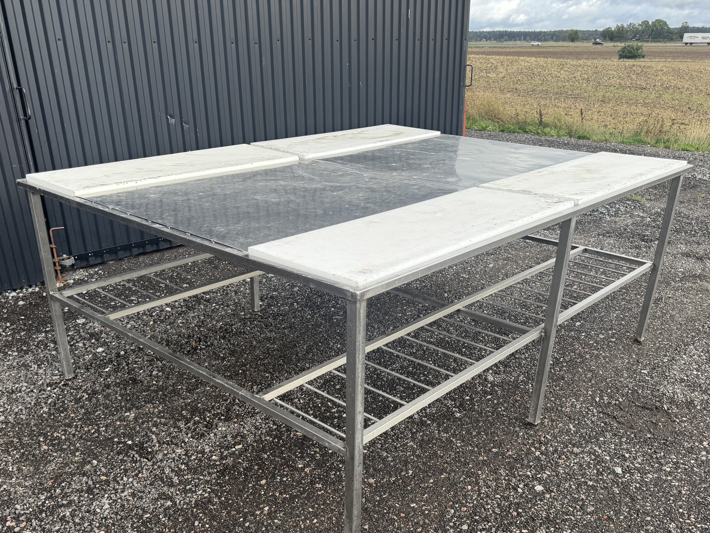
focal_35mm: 31
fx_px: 636
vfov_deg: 45.0
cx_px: 352
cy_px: 342
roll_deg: +1.2
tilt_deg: -24.5
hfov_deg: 58.3
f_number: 1.78
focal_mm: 6.76
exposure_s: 1/598
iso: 80
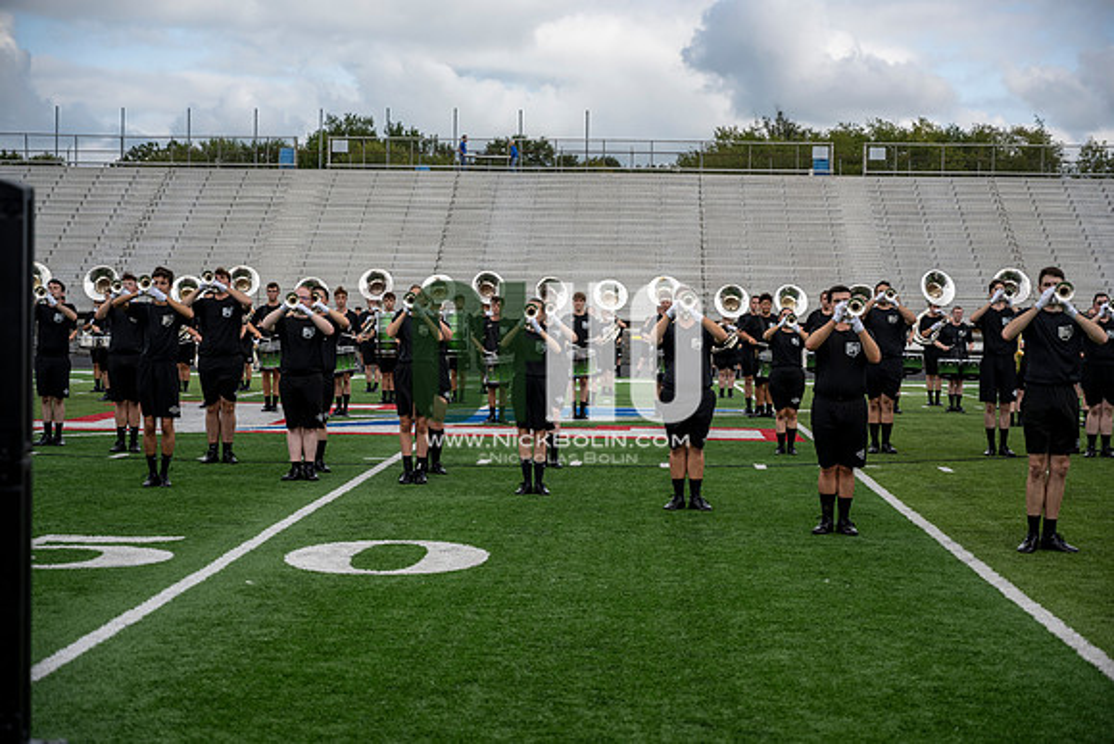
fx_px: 2167
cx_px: 557
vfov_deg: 19.5
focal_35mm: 70
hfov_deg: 28.8
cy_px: 372
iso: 160
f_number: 4
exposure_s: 1/800
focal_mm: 70
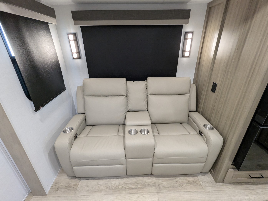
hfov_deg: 94.4
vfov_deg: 78.2
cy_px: 100
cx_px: 134
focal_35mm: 16
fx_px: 124
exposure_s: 1/36.2
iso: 271
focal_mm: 2.35
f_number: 2.2
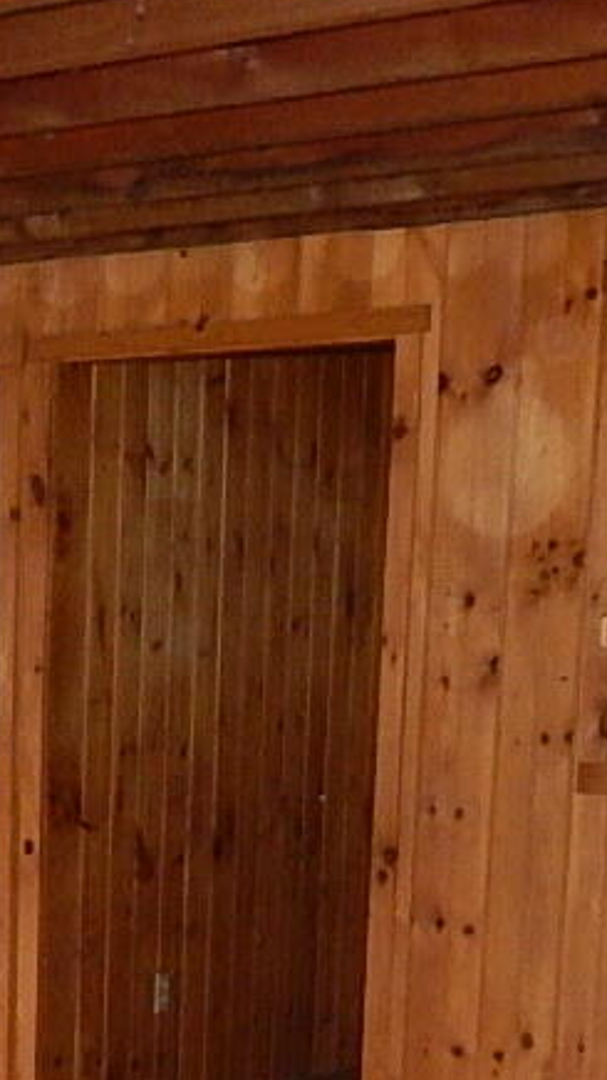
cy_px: 1073
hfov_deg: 12.4
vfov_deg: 22.3
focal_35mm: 92
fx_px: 2635
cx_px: -342
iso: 400
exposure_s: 1/30
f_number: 3
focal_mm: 4
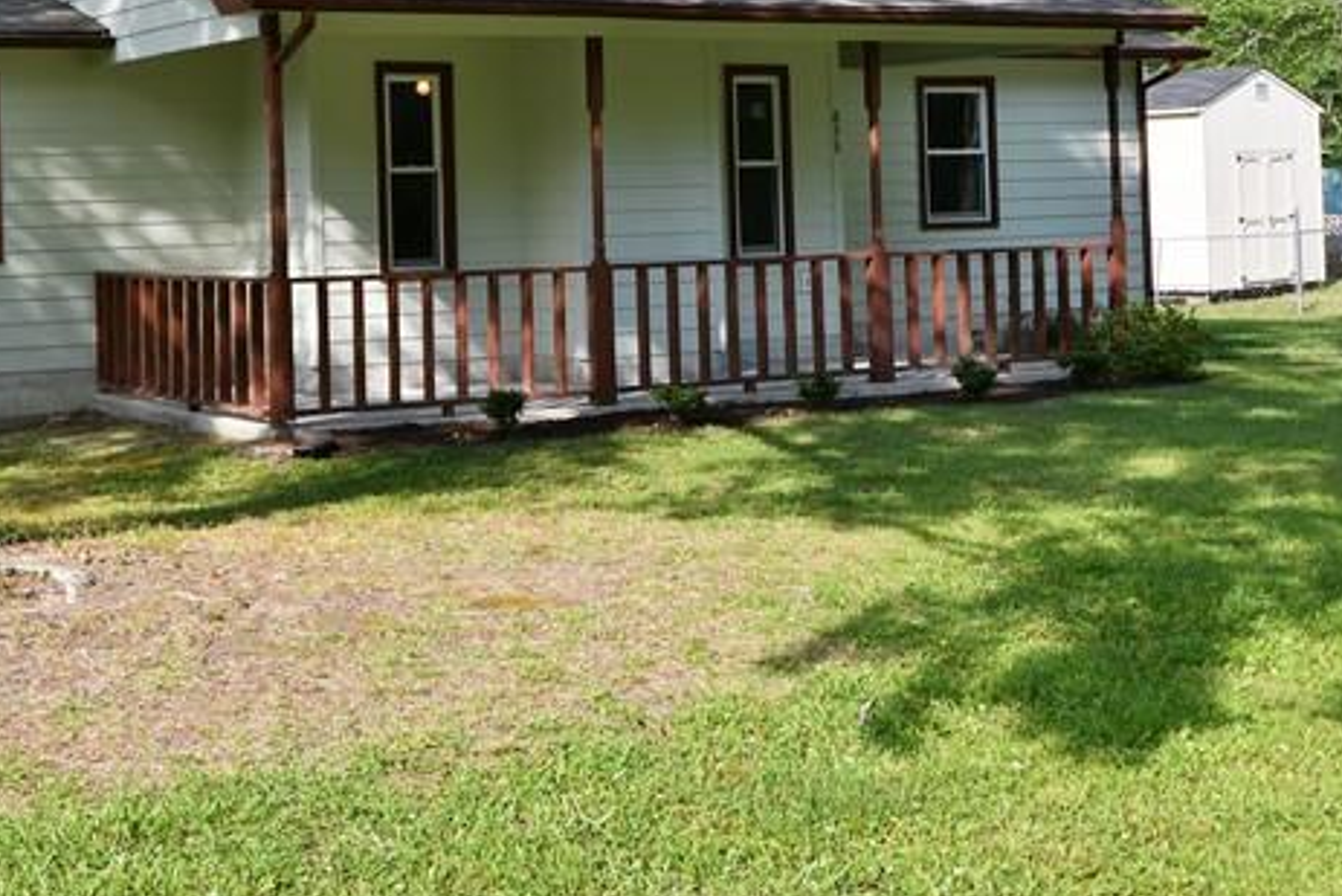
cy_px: 152
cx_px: 255
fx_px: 2125
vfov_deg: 23.4
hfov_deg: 33.9
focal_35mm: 57
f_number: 10
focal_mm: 22
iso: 250
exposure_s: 1/200
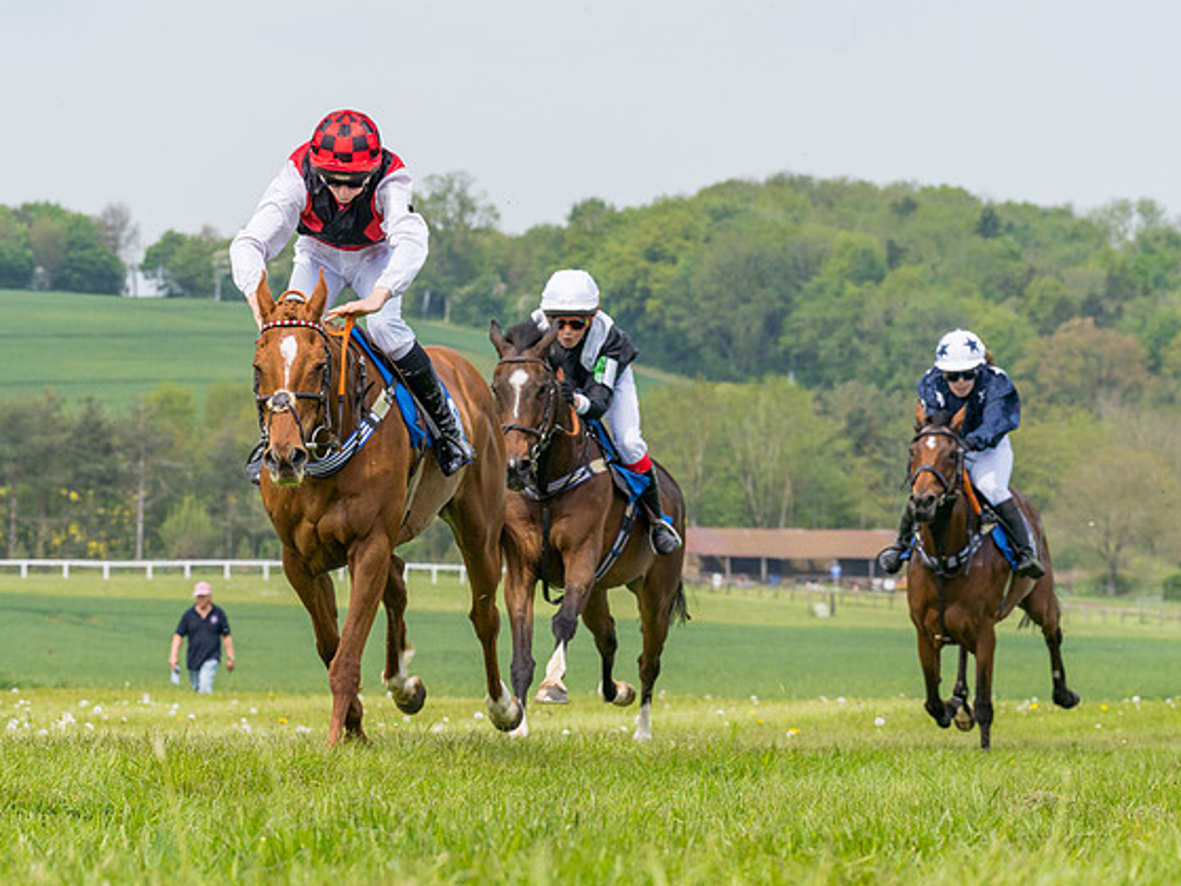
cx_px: 488
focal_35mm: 202
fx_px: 6892
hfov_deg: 9.8
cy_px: 291
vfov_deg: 7.4
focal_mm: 135
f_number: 9
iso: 400
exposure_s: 1/2000
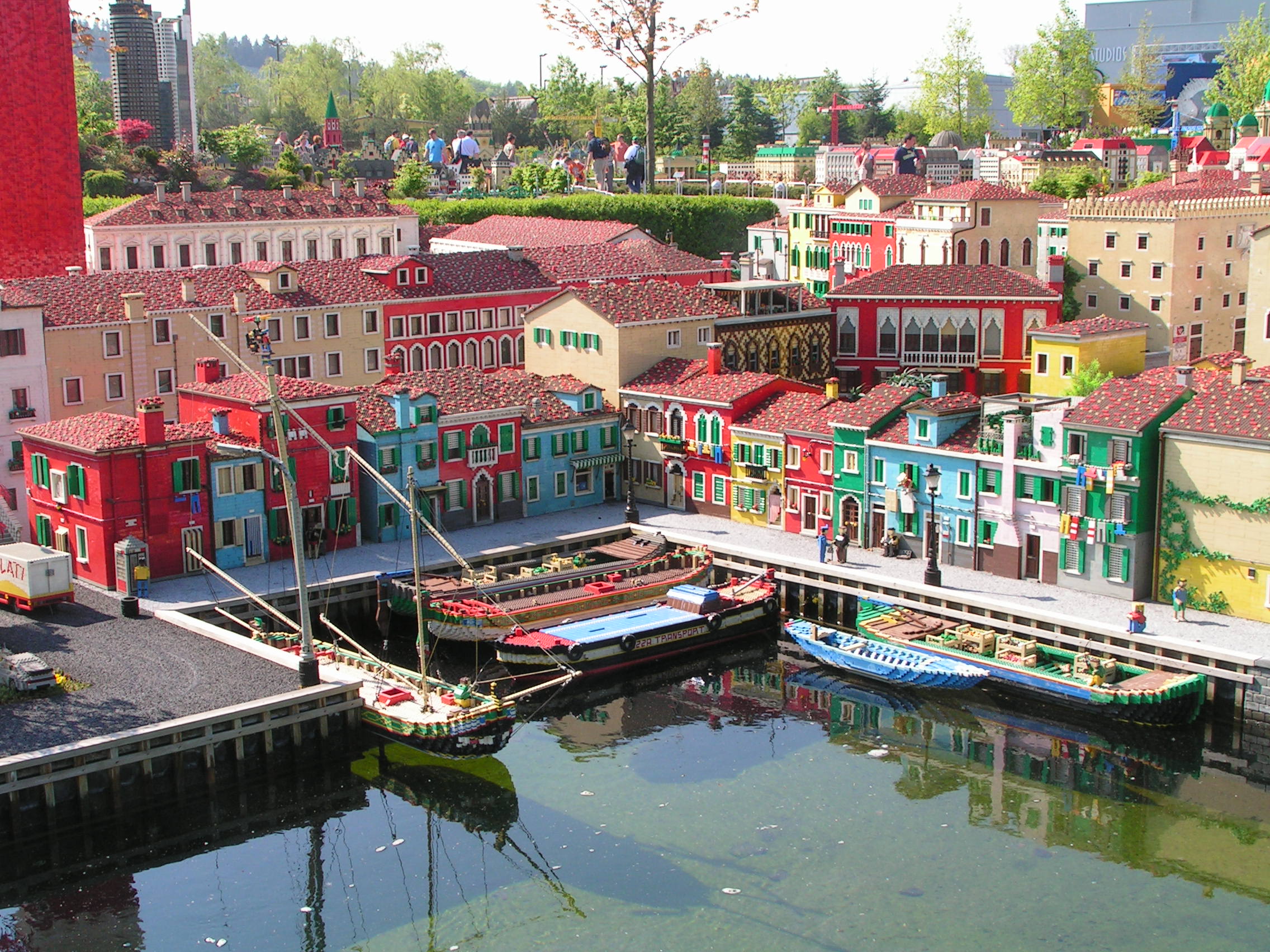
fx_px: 1798
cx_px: 635
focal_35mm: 49
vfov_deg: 29.7
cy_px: 476
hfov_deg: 38.9
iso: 50
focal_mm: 8.2
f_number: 6.3
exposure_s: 1/125
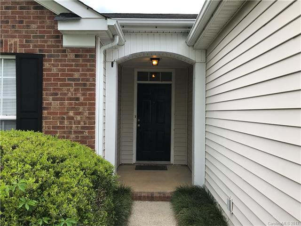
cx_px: 150
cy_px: 113
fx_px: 243
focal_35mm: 28
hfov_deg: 63.4
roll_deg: -0.5
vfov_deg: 49.7
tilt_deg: +0.5
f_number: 1.8
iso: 20
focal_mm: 3.99
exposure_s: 1/570
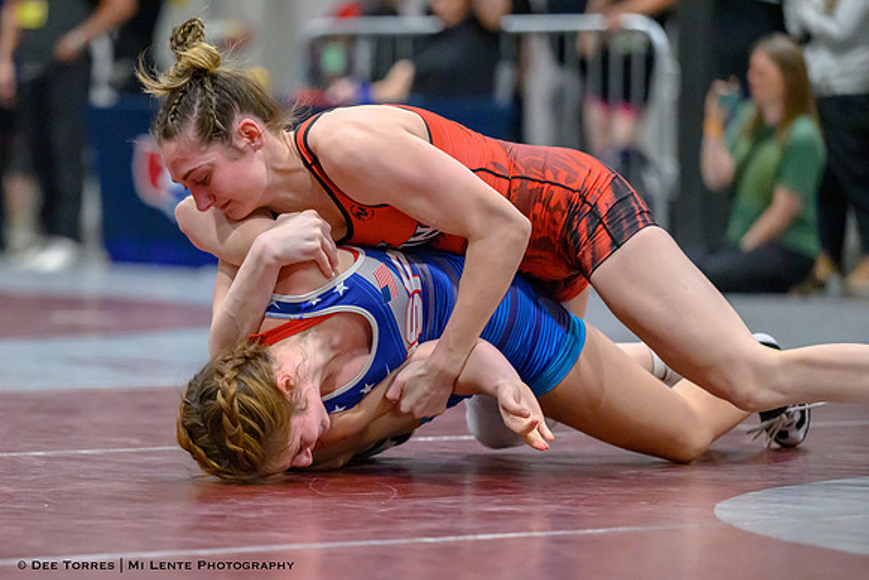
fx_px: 5161
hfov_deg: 9.6
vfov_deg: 6.4
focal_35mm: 214
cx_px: 298
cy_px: 318
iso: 11400
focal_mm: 150
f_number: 2.8
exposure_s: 1/640
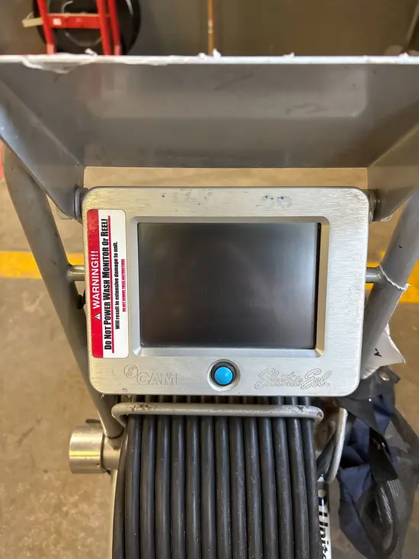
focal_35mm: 26
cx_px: 210
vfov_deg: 67.3
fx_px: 419
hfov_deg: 53.1
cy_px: 280
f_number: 1.6
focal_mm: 5.96
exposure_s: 1/60
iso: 320
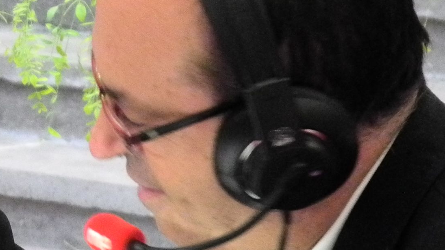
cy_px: 261
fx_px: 5782
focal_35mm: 490
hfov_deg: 4.4
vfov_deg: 2.5
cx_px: -167
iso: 800
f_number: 5
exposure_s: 1/59.7
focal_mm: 28.9
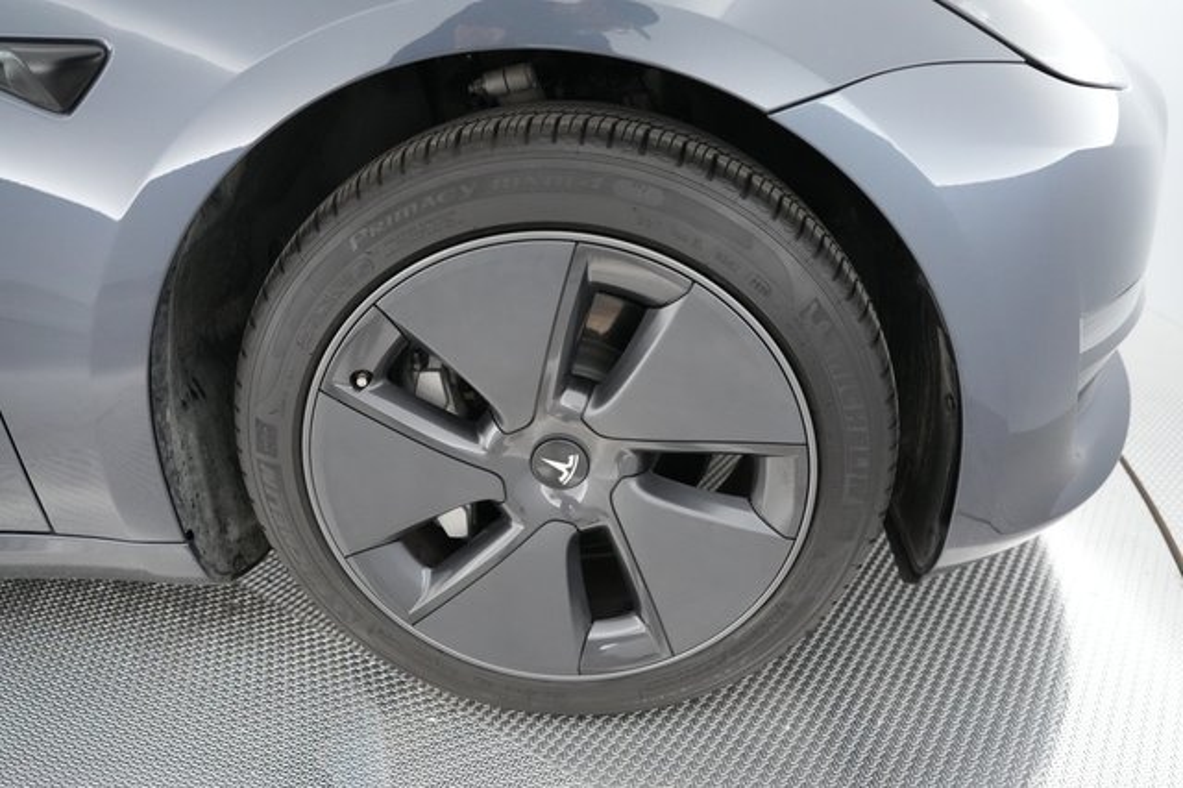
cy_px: 394
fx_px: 821
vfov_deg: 51.2
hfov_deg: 71.5
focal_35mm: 25
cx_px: 592
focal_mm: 25
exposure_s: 1/250
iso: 8000
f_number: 2.8
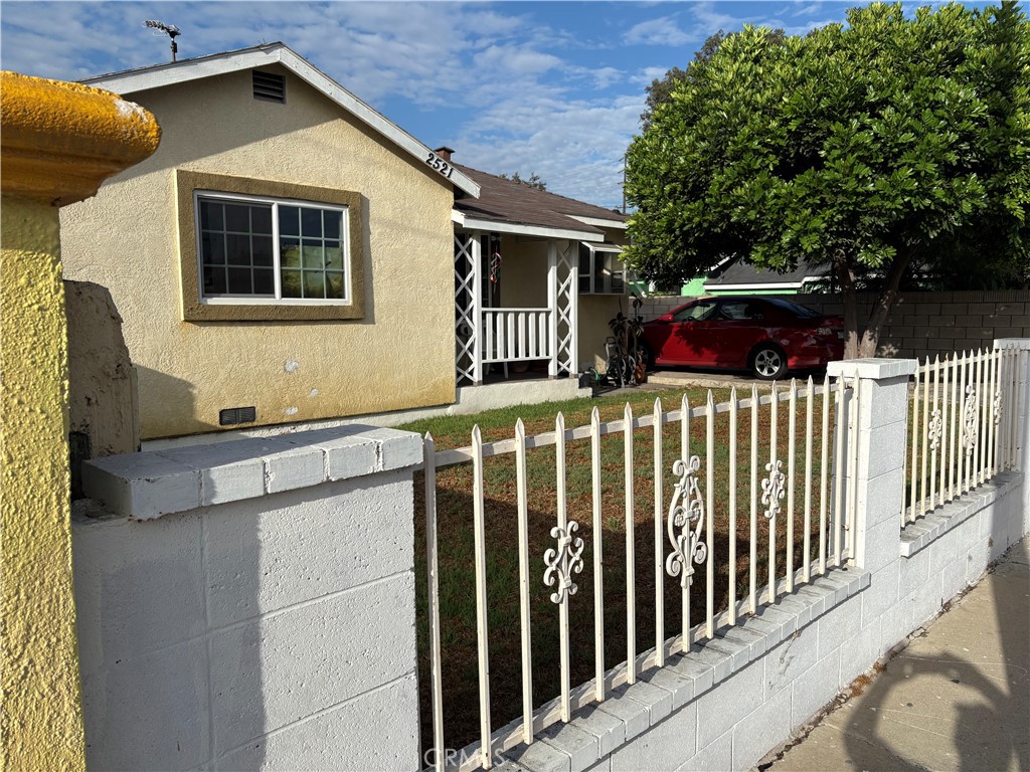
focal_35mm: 26
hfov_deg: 67.3
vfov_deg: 53.1
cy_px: 386
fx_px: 774
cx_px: 515
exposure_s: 1/5814
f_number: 1.6
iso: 50
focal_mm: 5.96
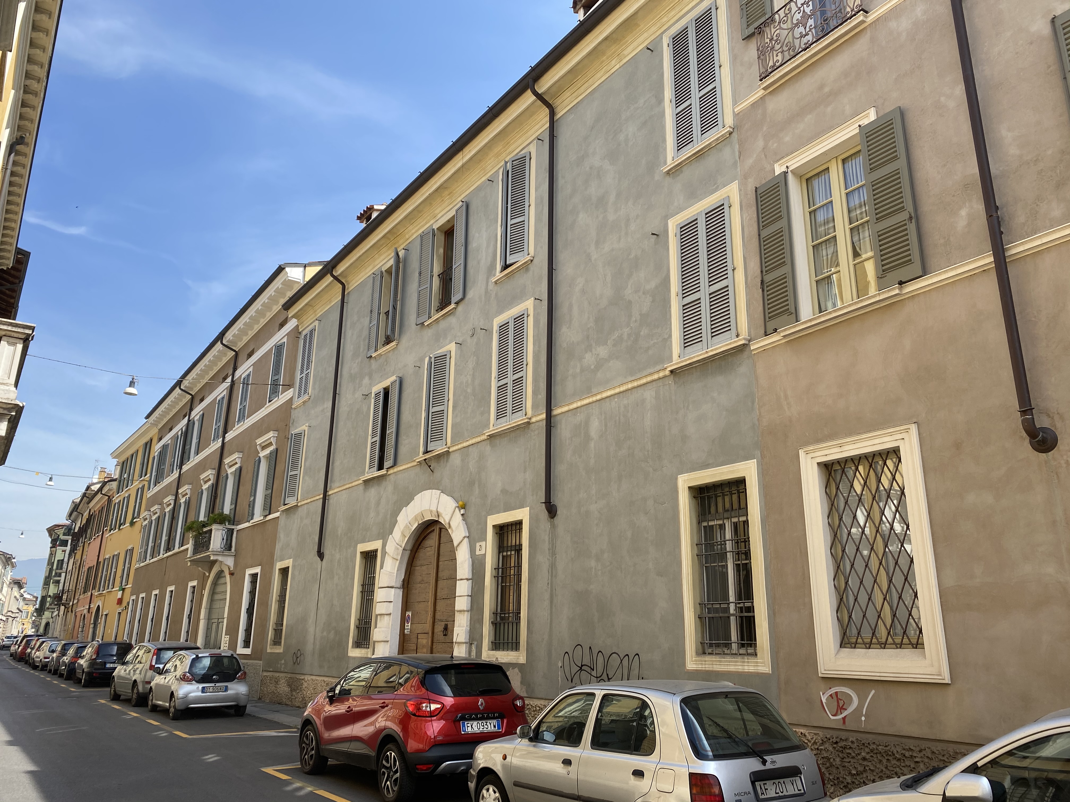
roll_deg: -1.0
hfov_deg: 67.3
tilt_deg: +18.1
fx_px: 804
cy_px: 401
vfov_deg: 53.1
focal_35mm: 26
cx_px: 535
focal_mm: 4.25
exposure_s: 1/1182
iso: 32
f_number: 1.8
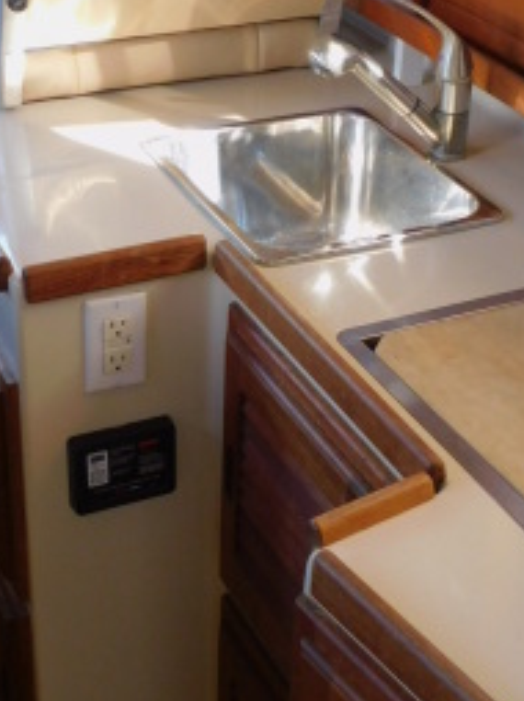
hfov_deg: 20.6
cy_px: 276
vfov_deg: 27.4
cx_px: 339
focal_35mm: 71
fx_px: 1435
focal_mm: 5.3
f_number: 3.2
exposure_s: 1/30
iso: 180
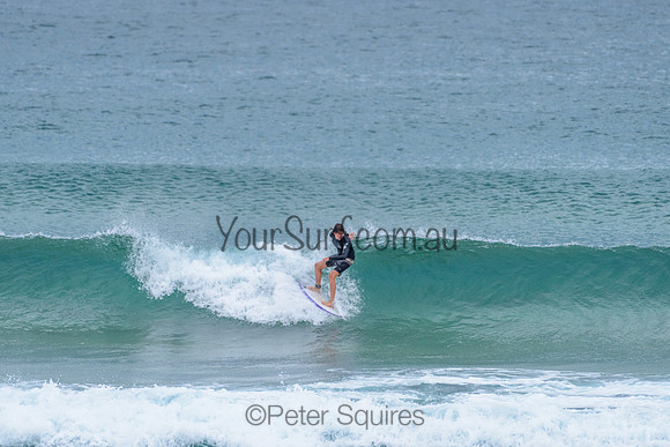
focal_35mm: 613
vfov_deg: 2.2
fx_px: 11414
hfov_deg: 3.4
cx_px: 326
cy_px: 218
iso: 450
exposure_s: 1/2000
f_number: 5.6
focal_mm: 500
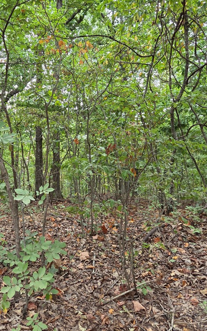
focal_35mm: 33
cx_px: 42
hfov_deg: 37.0
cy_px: 165
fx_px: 298
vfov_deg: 58.1
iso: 320
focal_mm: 5.4
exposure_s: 1/120
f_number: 1.8
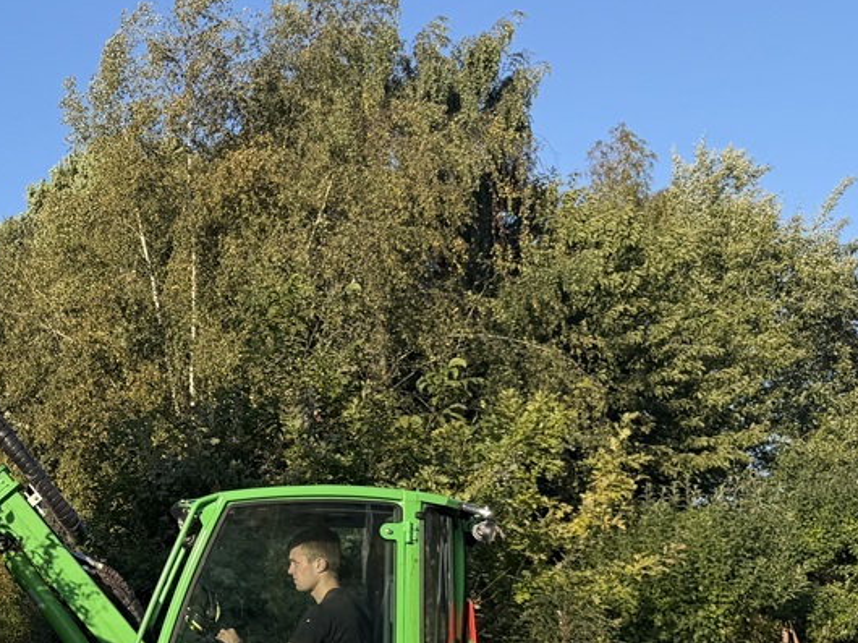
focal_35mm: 58
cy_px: 565
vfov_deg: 24.6
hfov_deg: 30.3
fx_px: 1437
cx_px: -47
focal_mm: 6.76
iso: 80
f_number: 1.78
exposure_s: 1/2445
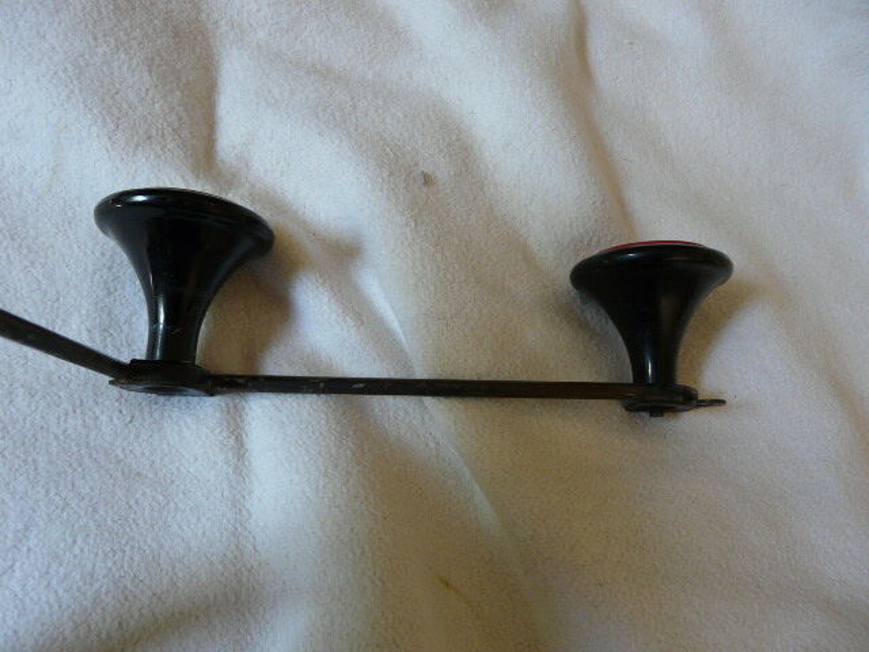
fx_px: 703
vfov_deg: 49.7
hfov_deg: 63.4
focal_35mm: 28
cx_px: 434
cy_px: 326
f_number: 2.8
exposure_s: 1/30
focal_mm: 4.6
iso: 125
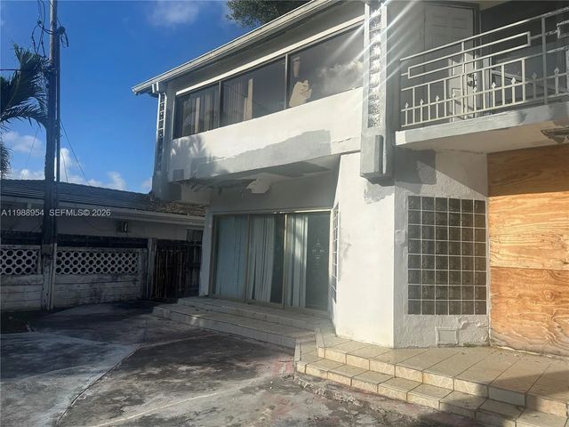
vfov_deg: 56.8
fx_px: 394
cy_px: 214
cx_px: 284
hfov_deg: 71.6
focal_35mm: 24
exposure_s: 1/7042
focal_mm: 6.86
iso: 80
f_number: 1.78
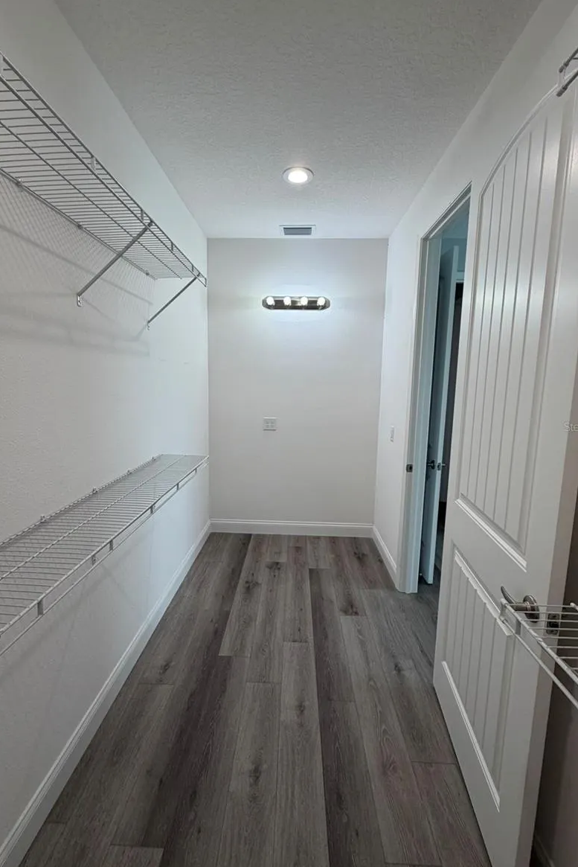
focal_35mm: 15
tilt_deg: -4.2
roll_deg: -0.2
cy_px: 426
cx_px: 282
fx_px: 361
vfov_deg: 100.4
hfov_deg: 77.3
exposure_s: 1/120
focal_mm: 2.22
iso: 64
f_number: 2.2
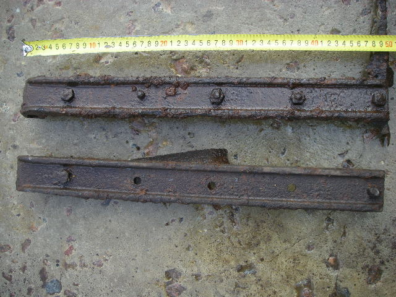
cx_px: 198
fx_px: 435
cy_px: 148
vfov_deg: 37.7
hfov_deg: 49.0
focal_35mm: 38
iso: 64
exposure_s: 1/60
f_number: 3.3
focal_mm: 6.3
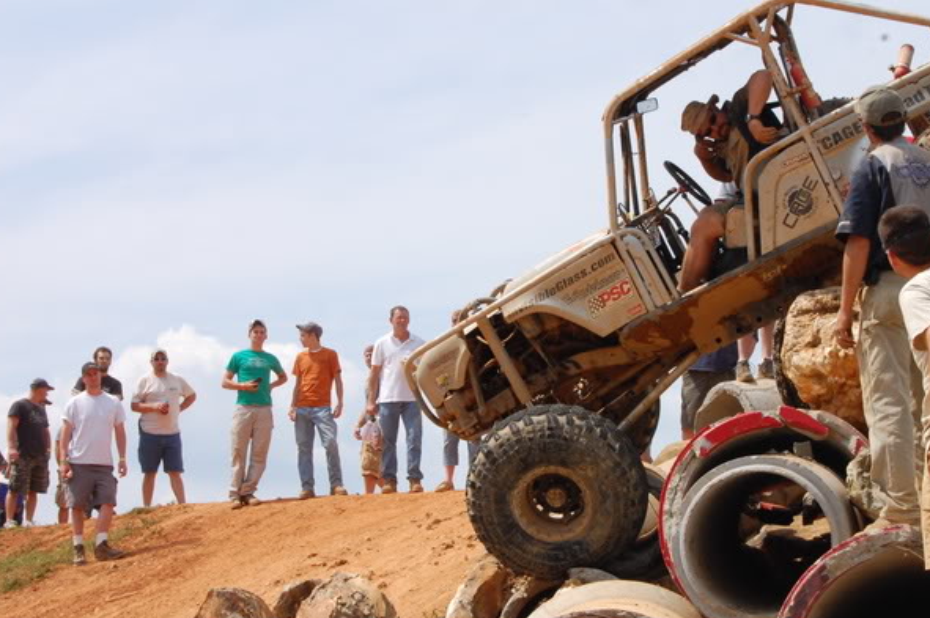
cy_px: 318
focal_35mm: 112
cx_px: 510
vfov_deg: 12.2
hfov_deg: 18.3
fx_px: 2883
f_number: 16
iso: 400
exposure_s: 1/200
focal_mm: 55
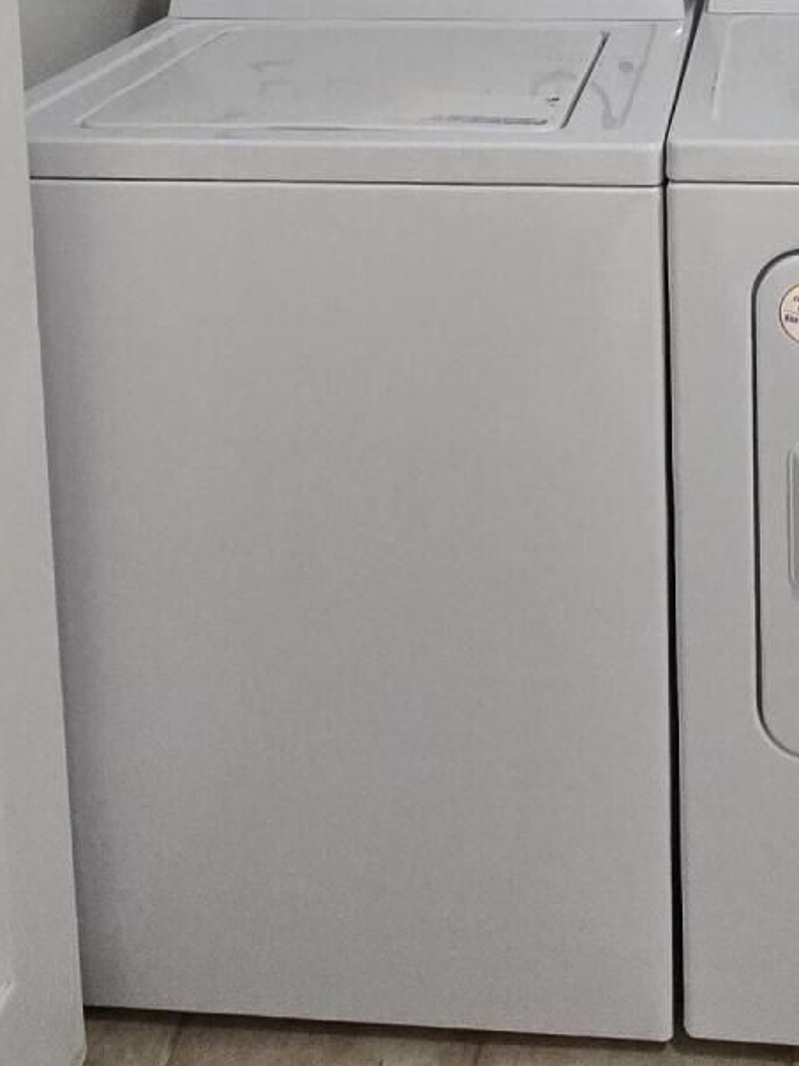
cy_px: -111
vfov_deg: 36.9
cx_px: 644
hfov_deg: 32.6
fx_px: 1325
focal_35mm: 43
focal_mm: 2.2
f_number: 2.2
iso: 640
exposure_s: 1/60
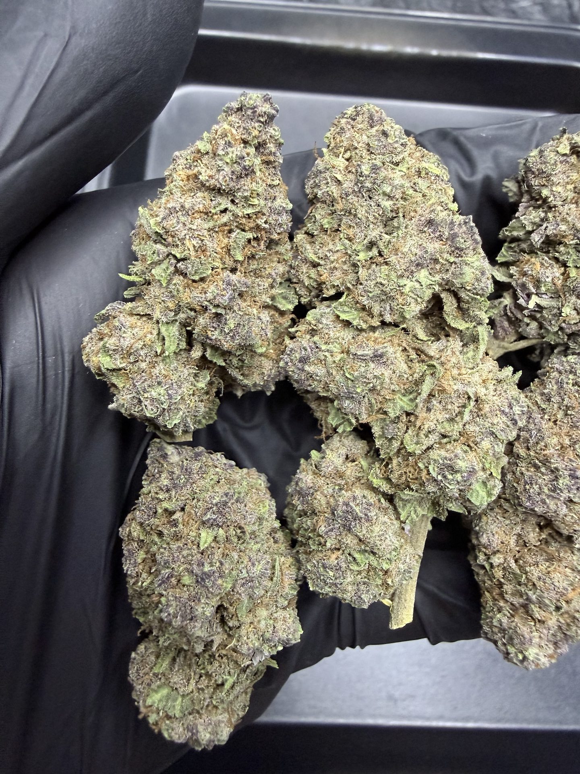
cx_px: 290
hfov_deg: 56.8
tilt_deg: -72.5
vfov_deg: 71.6
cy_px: 387
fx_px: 536
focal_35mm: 24
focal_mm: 2.22
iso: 250
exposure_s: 1/47
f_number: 2.2
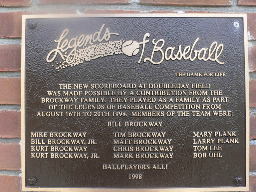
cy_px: 96
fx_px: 251
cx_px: 128
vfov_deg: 41.8
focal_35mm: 34
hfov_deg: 54.0
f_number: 3.2
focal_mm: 6.3
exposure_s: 1/100
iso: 80
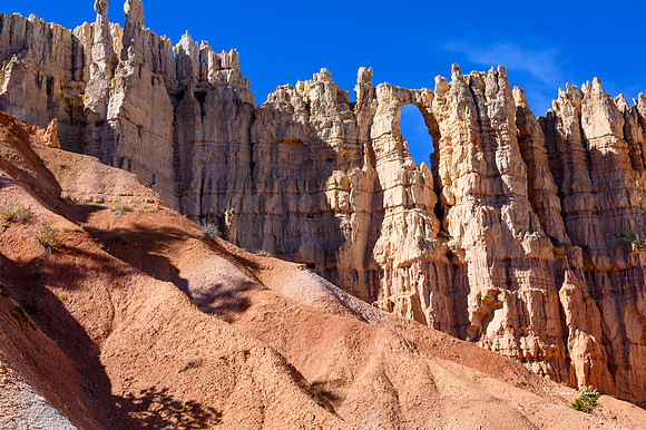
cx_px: 323
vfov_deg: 26.5
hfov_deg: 38.9
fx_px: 915
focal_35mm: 51
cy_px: 215
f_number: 14
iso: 100
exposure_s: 1/125
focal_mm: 51
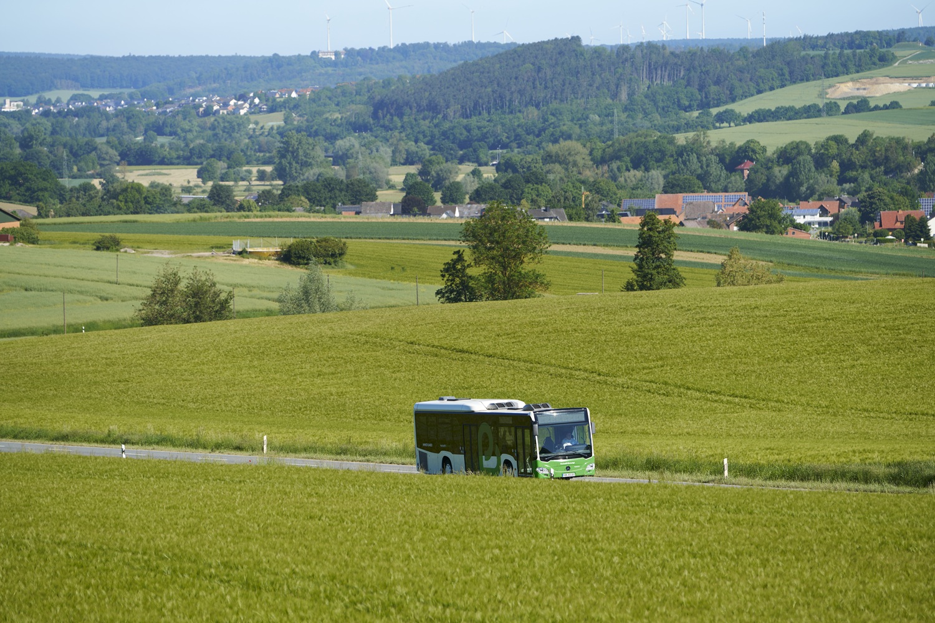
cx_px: 468
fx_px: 4363
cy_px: 312
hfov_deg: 12.2
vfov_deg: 8.2
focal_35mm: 168
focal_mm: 168
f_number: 3.5
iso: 100
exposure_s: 1/1000
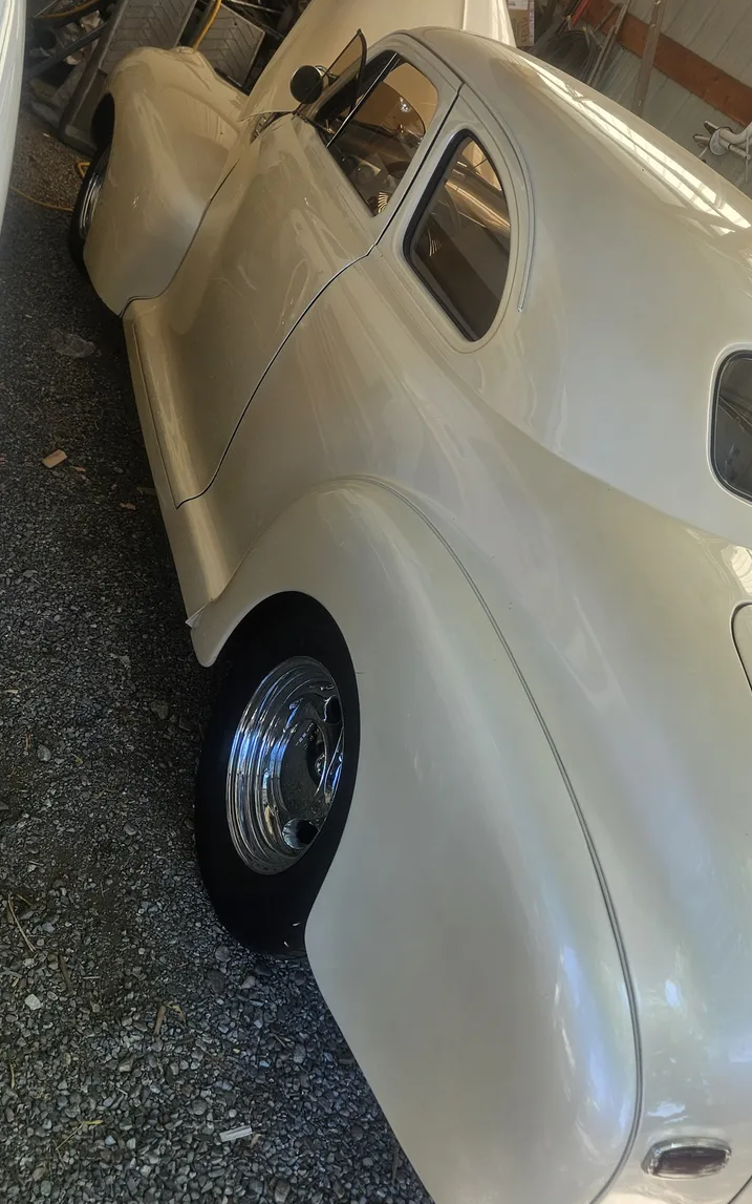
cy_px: 591
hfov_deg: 37.2
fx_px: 1115
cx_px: 437
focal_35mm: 34
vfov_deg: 56.7
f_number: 1.8
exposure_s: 1/120
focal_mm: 5.4
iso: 25
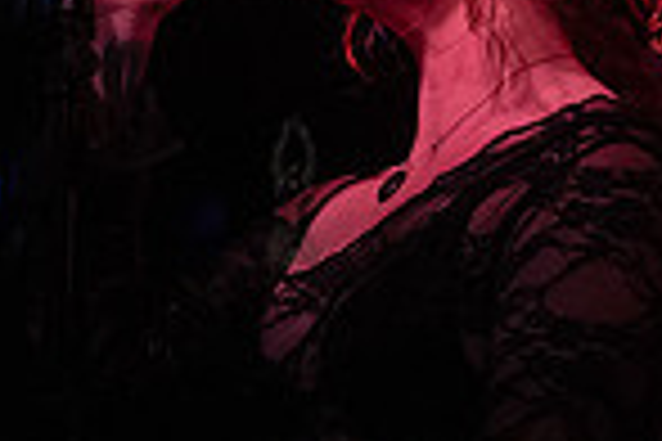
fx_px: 3199
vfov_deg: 7.9
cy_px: 189
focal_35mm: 174
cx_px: 288
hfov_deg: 11.8
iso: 10000
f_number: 4
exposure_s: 1/400
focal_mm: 44
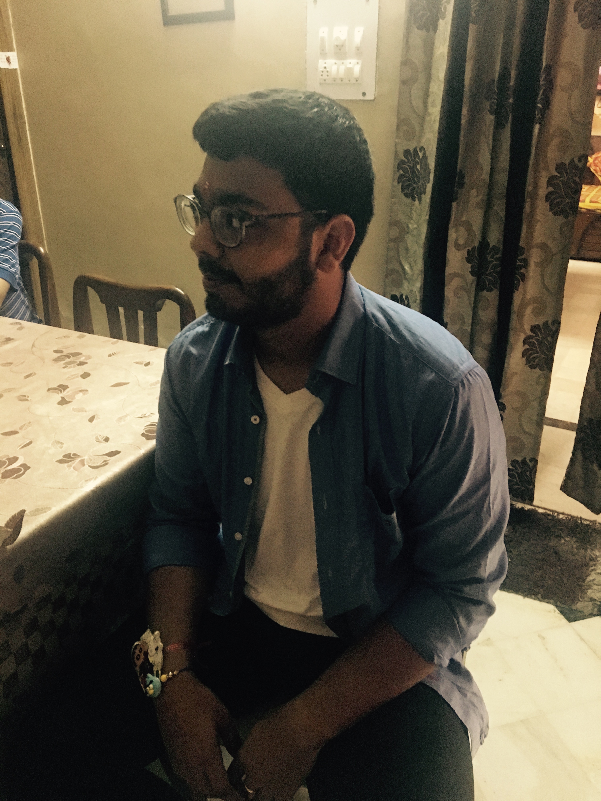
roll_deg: +0.0
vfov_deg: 61.7
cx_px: 300
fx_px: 671
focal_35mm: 29
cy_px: 400
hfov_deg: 48.2
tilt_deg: -25.4
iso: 320
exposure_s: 1/17
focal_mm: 4.15
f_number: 2.2
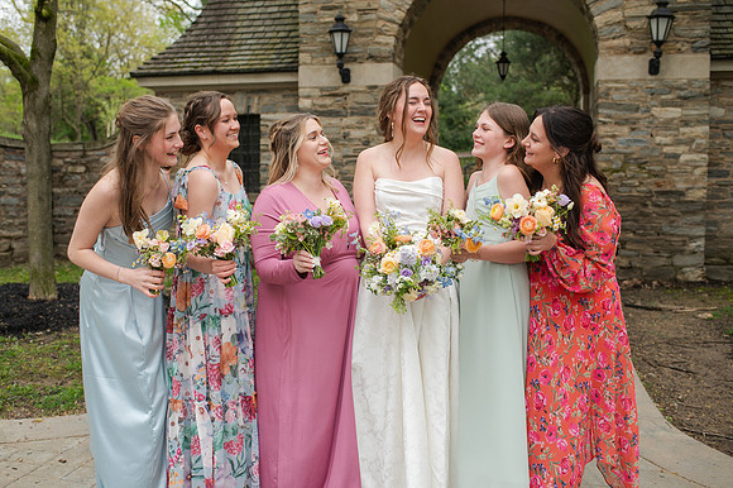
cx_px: 344
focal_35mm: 38
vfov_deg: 35.4
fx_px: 764
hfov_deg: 51.2
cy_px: 244
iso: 125
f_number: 3.2
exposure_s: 1/320
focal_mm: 35
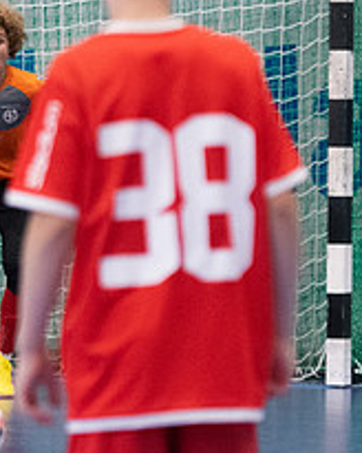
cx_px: -35
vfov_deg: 4.6
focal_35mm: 418
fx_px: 5598
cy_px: 215
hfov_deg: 3.7
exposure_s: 1/400
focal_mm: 100
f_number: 3.2
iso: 7200
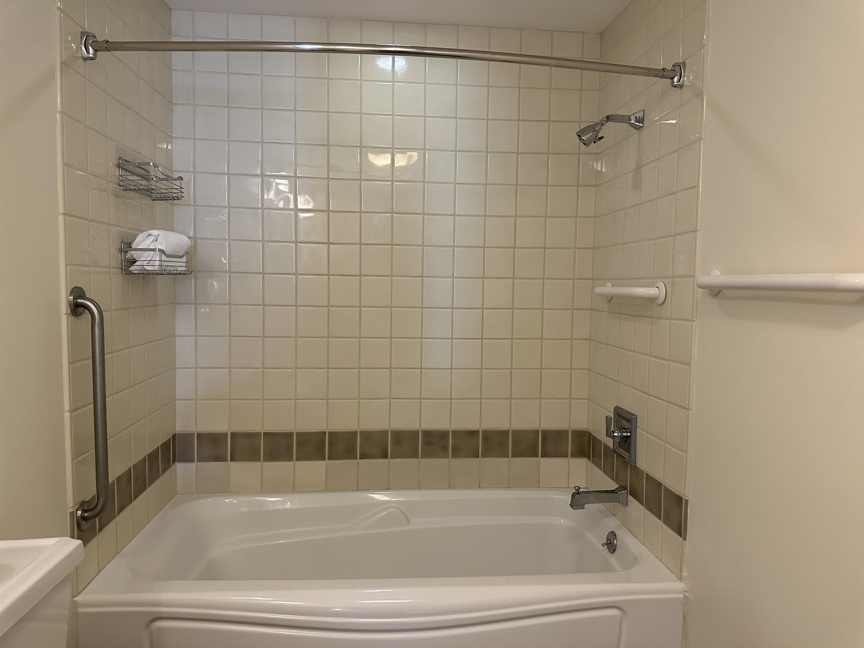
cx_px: 432
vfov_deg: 56.8
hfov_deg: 71.6
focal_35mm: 24
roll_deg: -0.9
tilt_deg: -5.1
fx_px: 599
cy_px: 324
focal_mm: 6.86
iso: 500
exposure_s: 1/60
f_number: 1.78
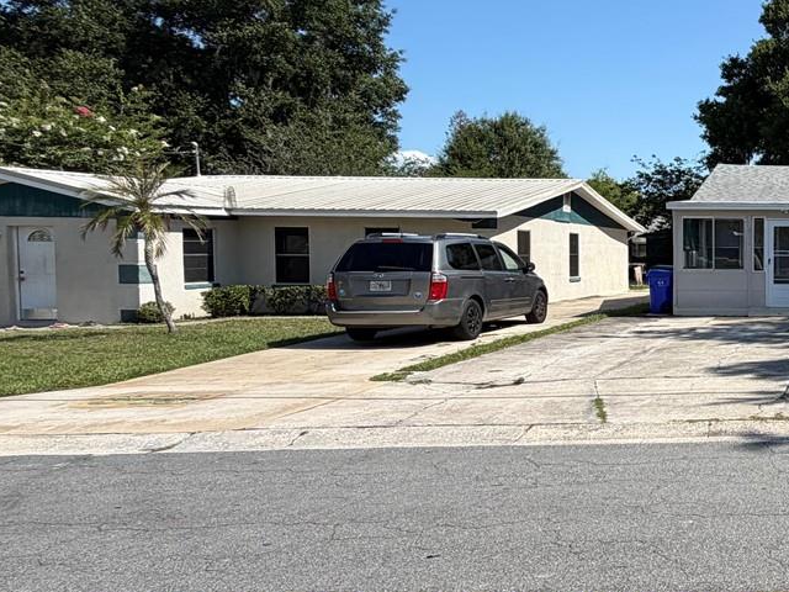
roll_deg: -0.5
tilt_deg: -2.1
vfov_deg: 40.7
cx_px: 896
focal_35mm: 35
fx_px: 798
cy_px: 285
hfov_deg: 40.7
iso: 20
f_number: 2.2
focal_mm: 2.22
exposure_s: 1/770
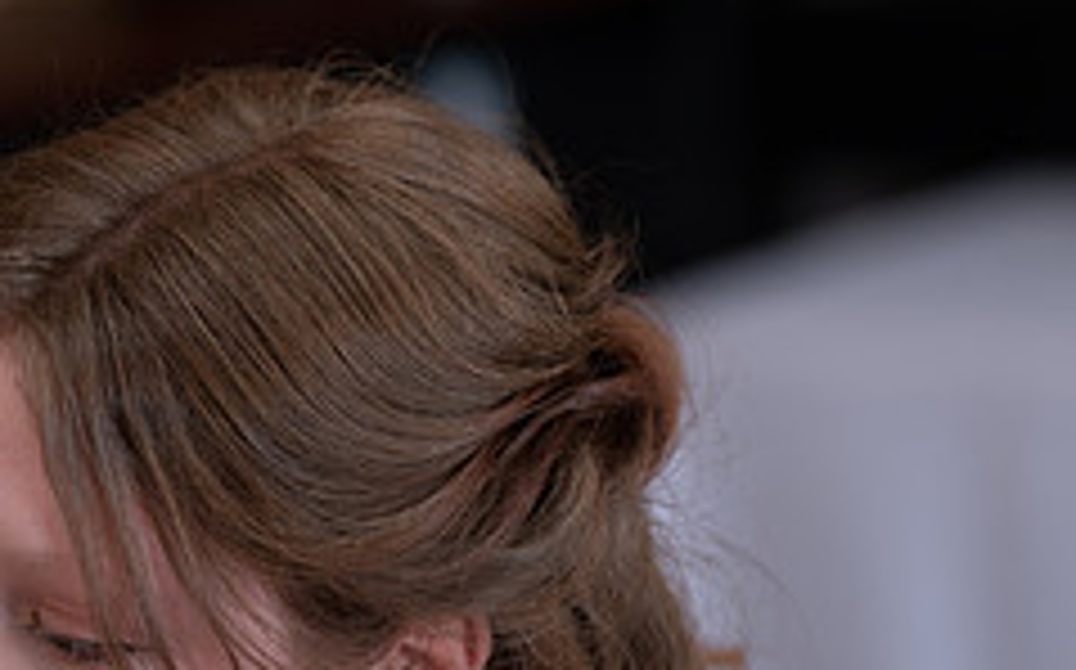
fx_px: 6154
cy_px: 782
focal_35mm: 210
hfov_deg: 9.9
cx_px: 81
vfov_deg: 6.2
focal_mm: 85
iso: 500
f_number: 2.2
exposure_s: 1/100
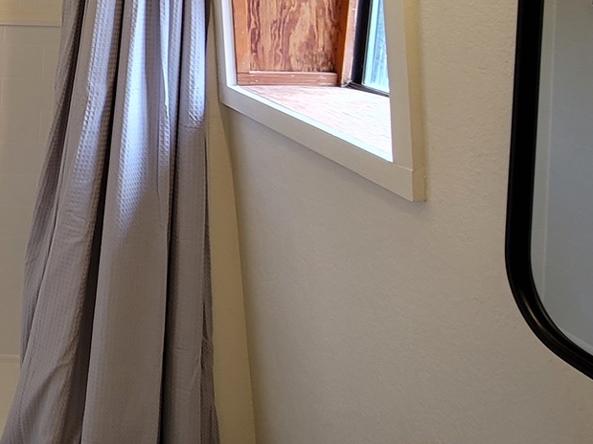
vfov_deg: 31.9
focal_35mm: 43
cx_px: -82
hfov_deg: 36.1
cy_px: 40
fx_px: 736
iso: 80
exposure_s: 1/60
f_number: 2.2
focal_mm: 2.2
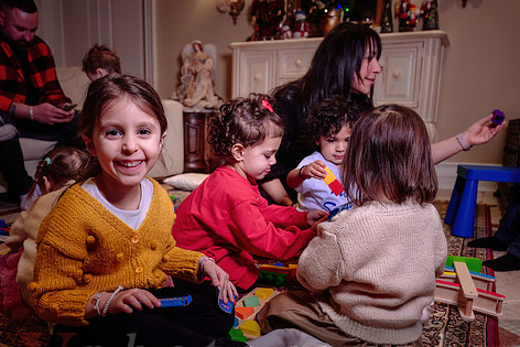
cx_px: 230
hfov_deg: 55.6
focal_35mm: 34
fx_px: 491
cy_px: 229
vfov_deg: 38.5
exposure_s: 1/100
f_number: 4
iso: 500
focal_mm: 24
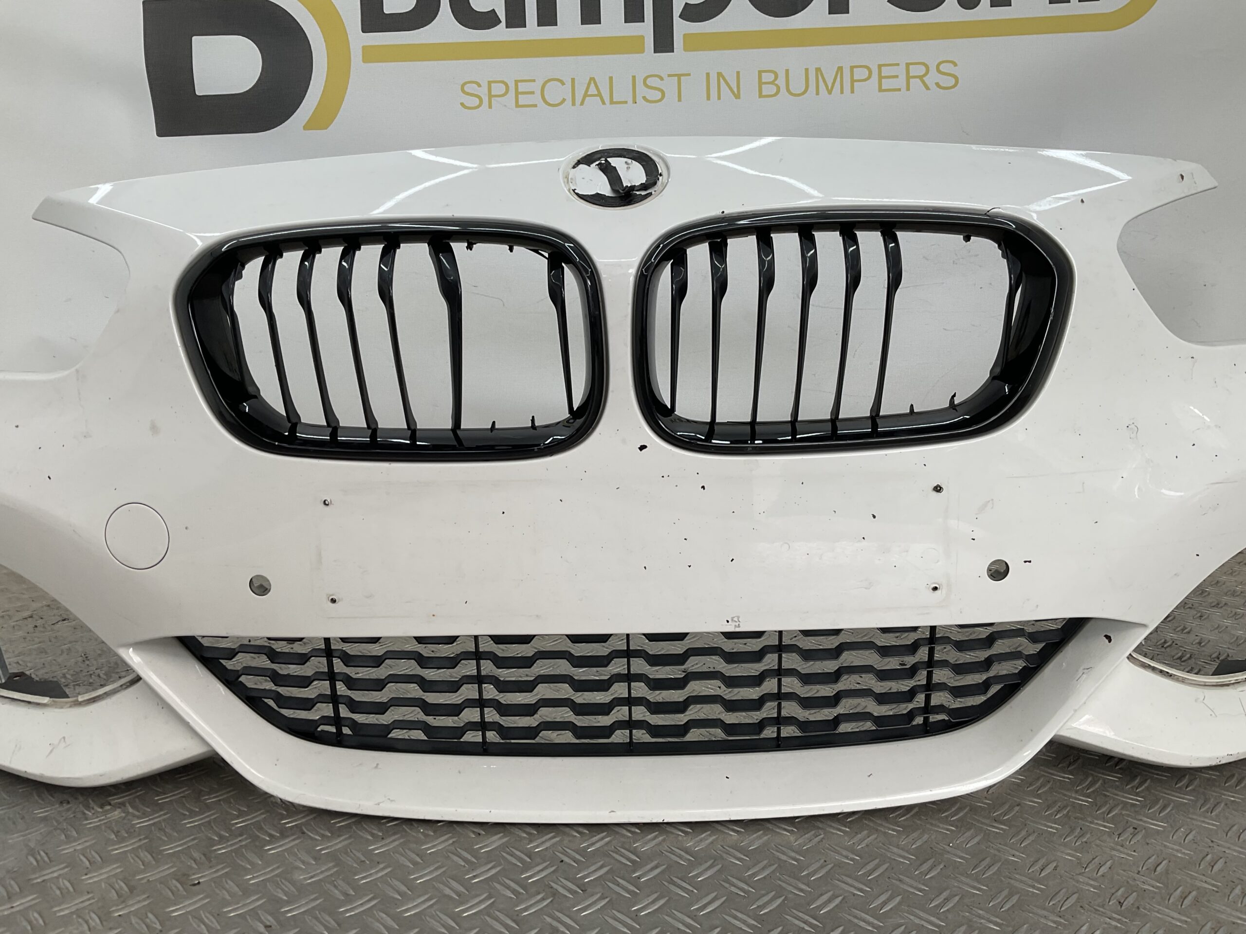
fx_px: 1044
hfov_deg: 61.7
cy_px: 467
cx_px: 623
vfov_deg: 48.2
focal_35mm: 29
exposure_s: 1/223
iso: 16
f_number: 1.8
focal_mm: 3
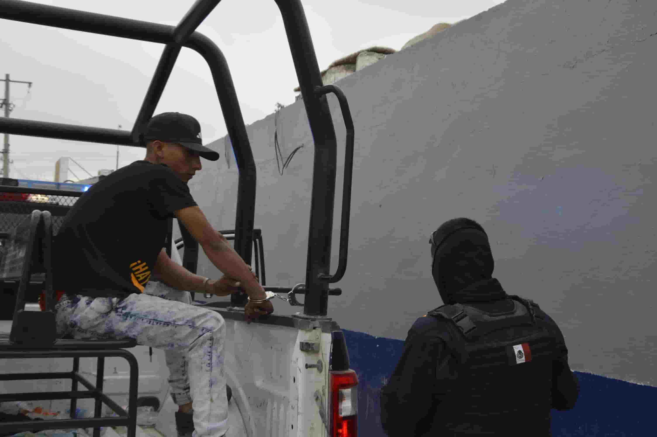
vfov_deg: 35.4
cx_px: 328
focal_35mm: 38
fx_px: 684
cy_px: 218
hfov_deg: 51.3
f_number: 7.1
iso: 100
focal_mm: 25
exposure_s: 1/200
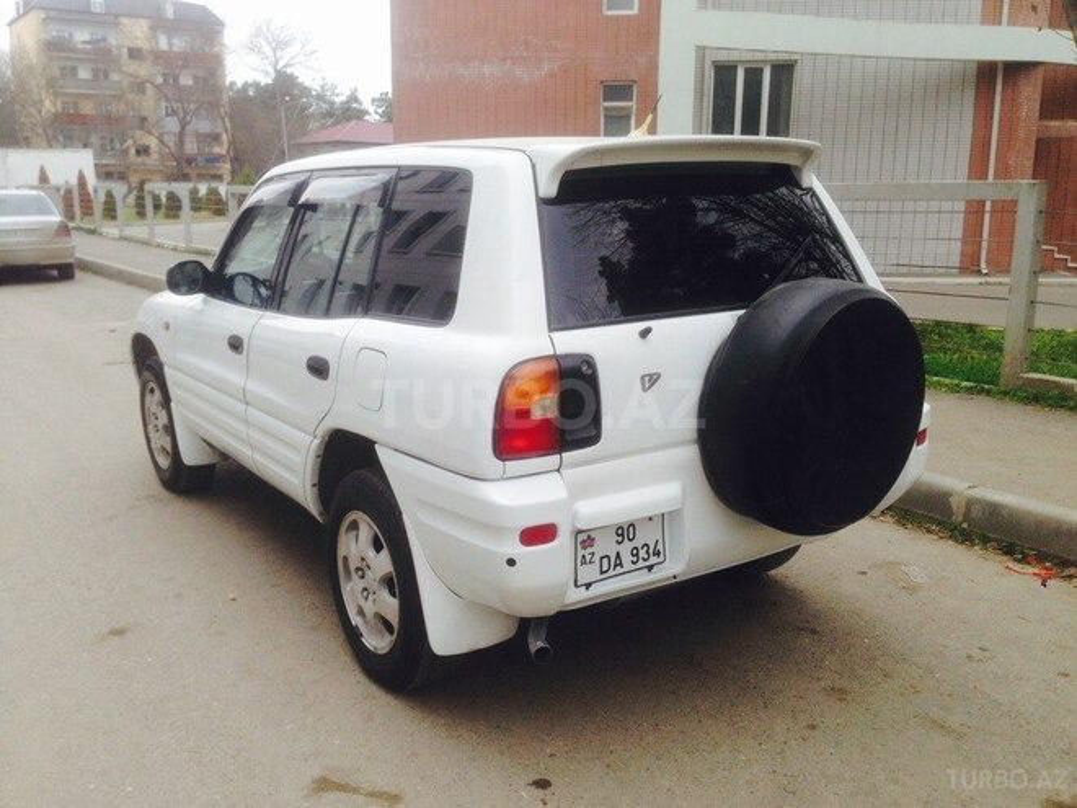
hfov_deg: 55.4
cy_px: 404
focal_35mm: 33
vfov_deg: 42.9
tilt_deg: -11.5
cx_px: 538
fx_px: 1027
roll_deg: -2.8
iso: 50
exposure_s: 1/359
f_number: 2.4
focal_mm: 4.12
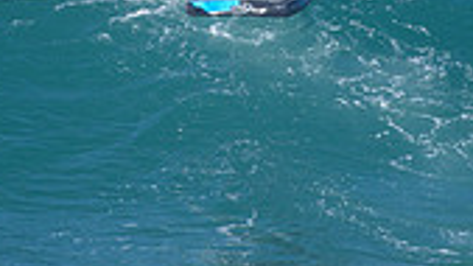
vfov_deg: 0.7
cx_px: 277
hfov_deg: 1.2
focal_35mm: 1800
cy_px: -69
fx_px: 22572
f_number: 5.6
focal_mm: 500
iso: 320
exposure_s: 1/2000
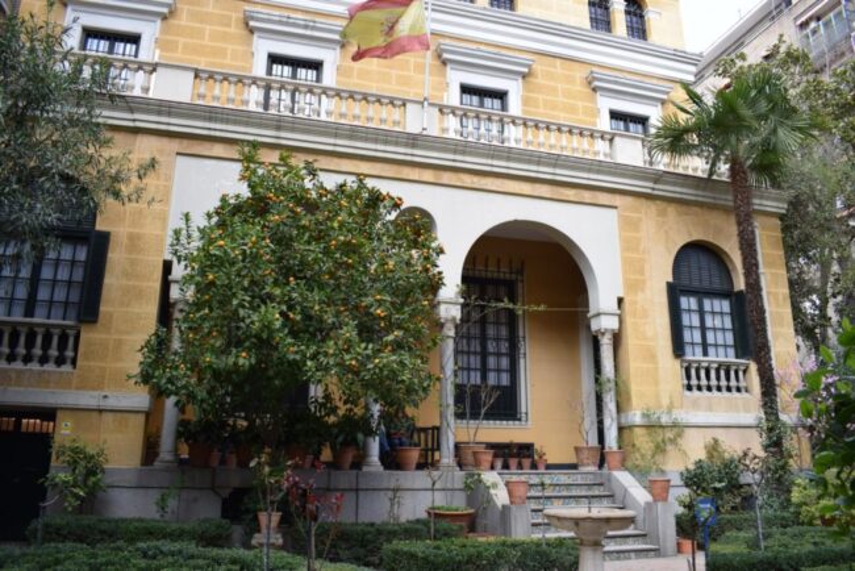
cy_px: 286
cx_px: 428
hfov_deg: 67.4
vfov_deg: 48.0
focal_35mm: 27
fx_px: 642
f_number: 6.3
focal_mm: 18
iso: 400
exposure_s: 1/160
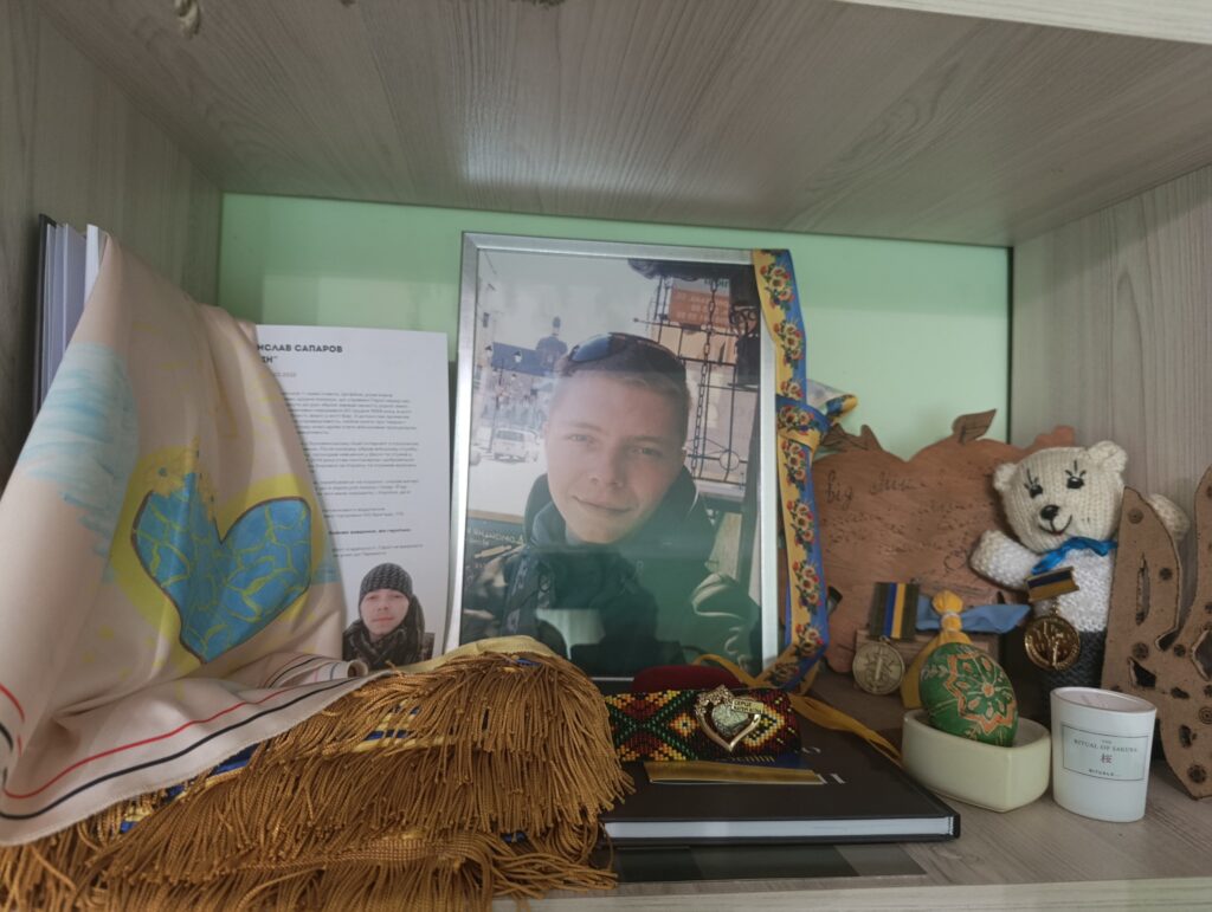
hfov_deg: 73.8
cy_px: 456
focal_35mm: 23
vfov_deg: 59.0
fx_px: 806
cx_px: 606
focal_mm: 6.11
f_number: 1.65
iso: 1182
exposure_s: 1/25
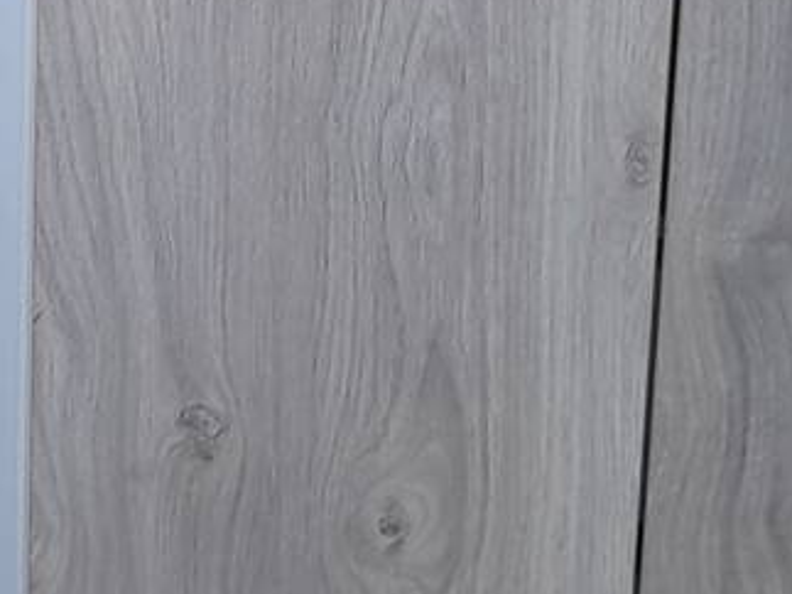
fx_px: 2653
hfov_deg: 15.9
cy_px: -123
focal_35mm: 116
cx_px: -297
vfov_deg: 12.5
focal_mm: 3.98
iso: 100
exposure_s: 1/60
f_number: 1.8
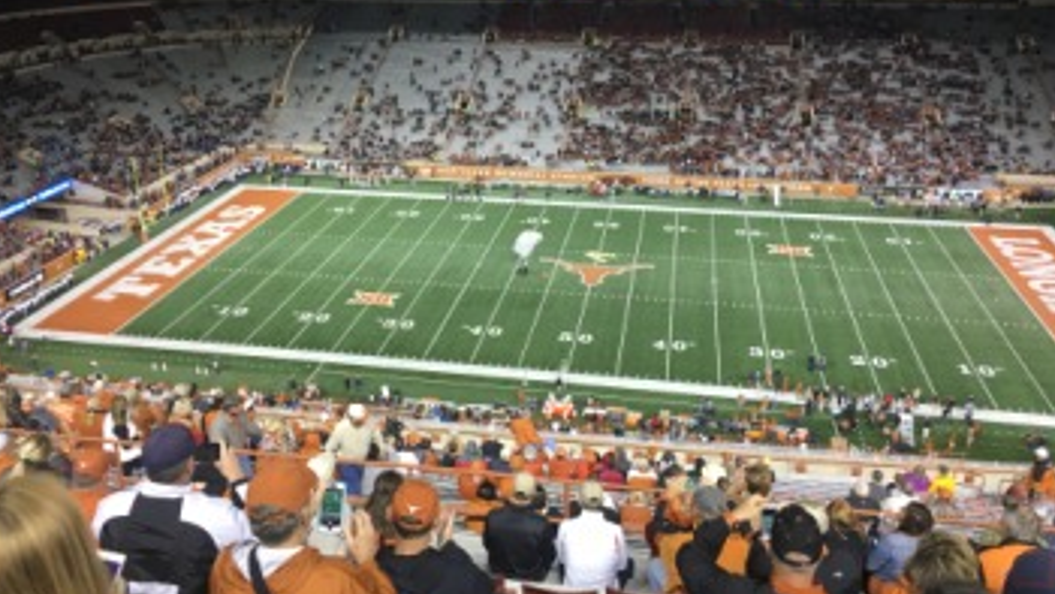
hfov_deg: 59.5
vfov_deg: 35.5
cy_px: 229
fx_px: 923
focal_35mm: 33
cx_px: 509
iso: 40
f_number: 2.2
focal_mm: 4.15
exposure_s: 1/30
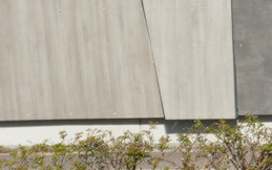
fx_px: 2016
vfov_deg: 4.8
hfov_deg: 7.2
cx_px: 703
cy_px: 249
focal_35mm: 272
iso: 100
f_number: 5.6
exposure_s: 1/200
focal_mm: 23
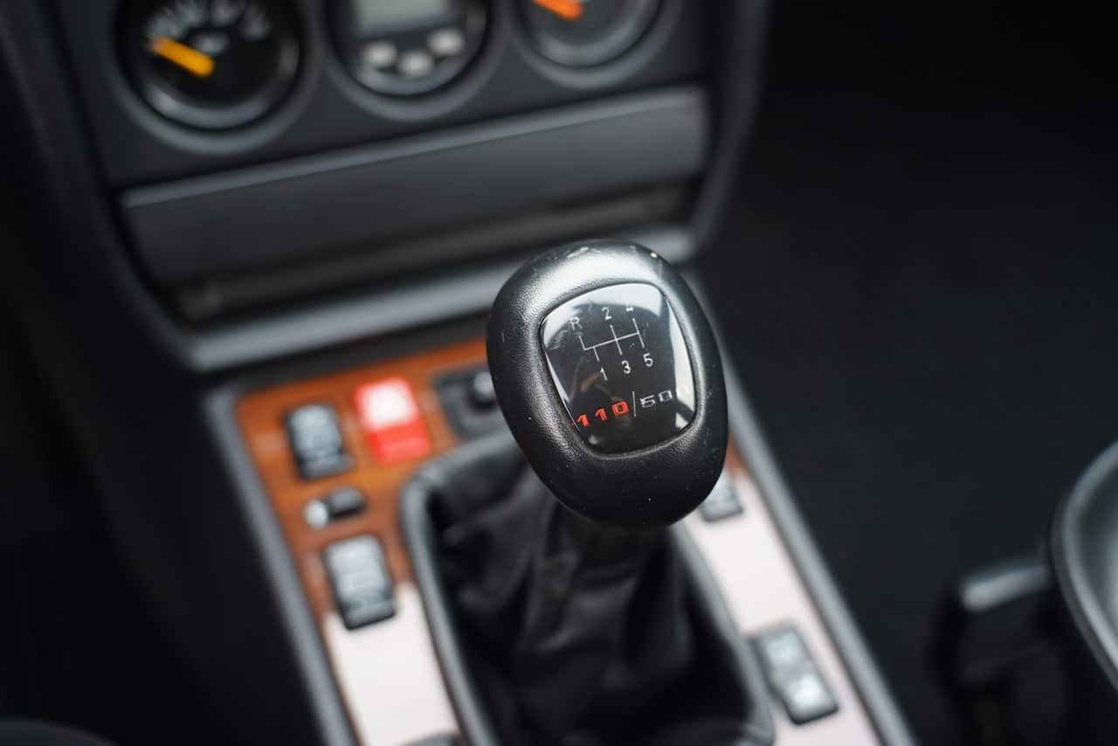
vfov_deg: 35.1
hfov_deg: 50.7
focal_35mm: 38
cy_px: 373
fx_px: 1180
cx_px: 559
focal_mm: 38
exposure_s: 1/60
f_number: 4
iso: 1600
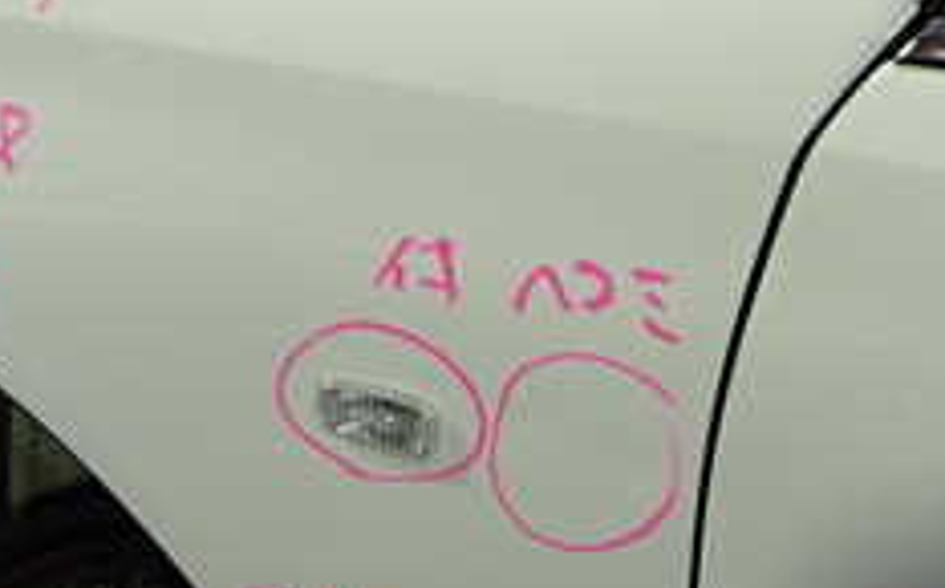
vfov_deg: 15.8
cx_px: 320
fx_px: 2109
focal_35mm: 82
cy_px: 458
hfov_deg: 25.1
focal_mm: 5.4
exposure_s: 1/30
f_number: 2.3
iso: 250
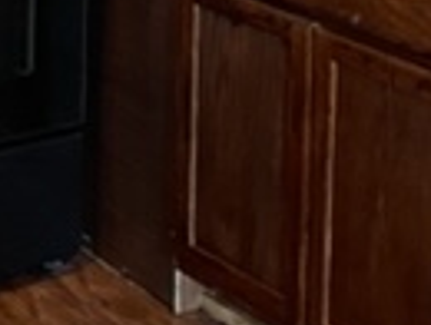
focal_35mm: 128
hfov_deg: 14.9
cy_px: -159
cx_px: -66
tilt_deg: -11.4
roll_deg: -0.1
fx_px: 1597
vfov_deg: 11.2
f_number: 1.6
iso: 500
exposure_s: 1/40
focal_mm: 4.2
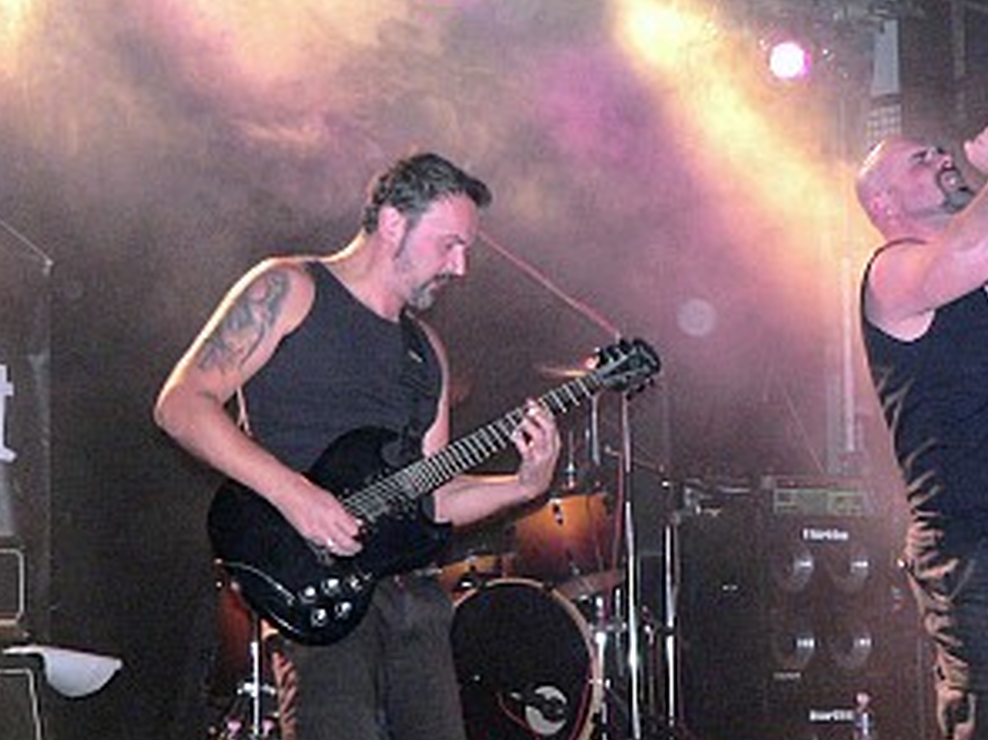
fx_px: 2397
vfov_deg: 17.5
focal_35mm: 84
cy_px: 479
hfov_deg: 23.2
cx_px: 680
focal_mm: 9.2
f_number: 2.8
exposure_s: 1/30
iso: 200
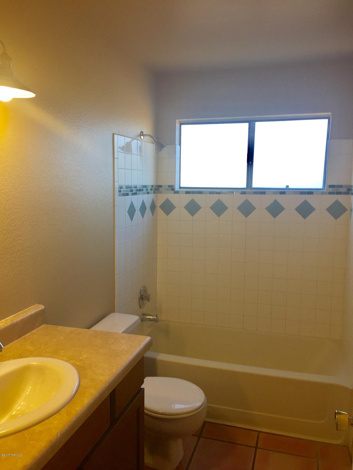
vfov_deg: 61.7
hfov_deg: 48.2
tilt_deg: -5.9
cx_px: 176
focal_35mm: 29
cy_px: 235
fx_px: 394
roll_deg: +0.1
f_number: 2.2
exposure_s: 1/120
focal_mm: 4.15
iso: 50
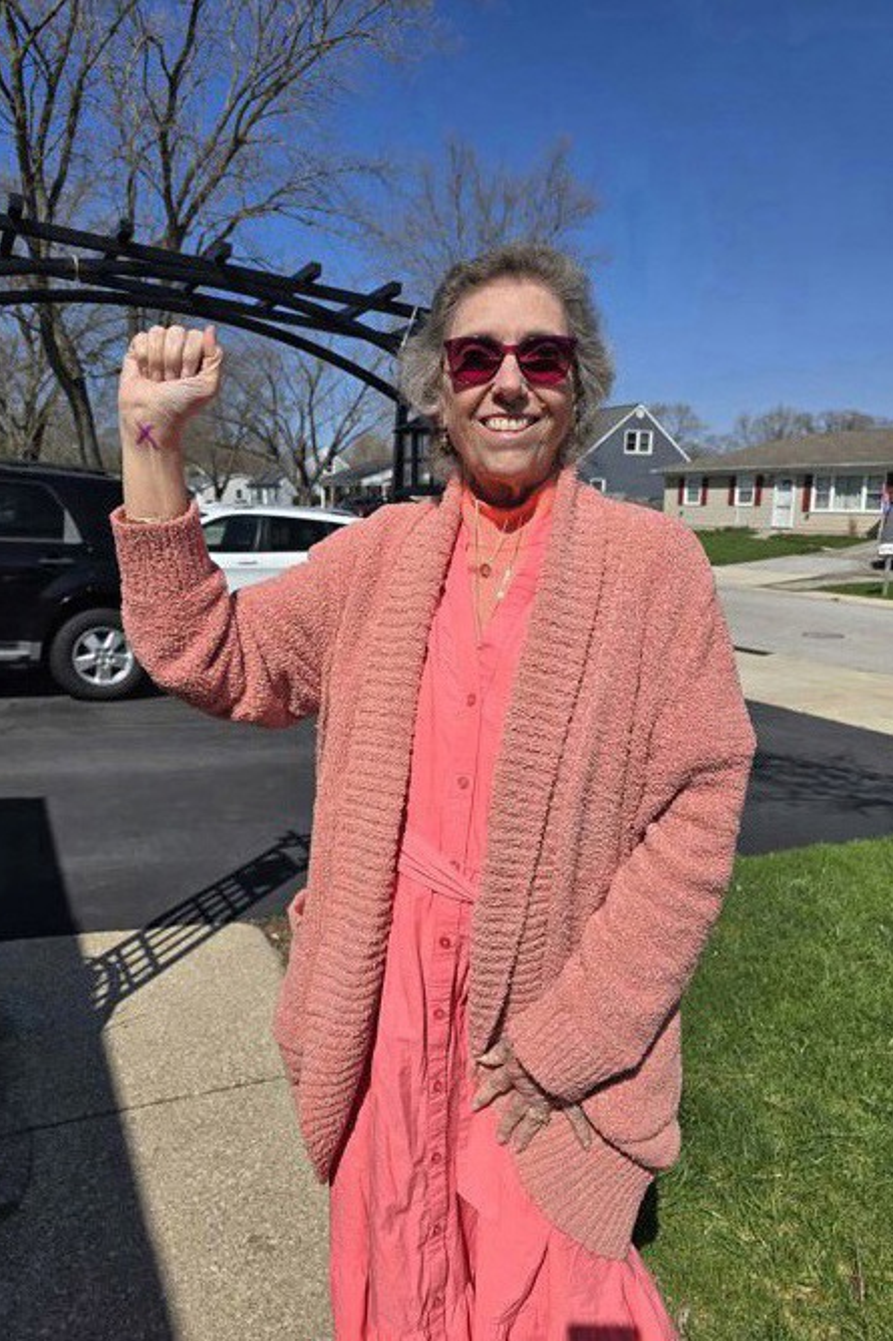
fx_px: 893
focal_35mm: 24
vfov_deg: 73.8
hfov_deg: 53.1
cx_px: 413
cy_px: 670
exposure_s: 1/1265
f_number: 1.7
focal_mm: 6.3
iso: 12
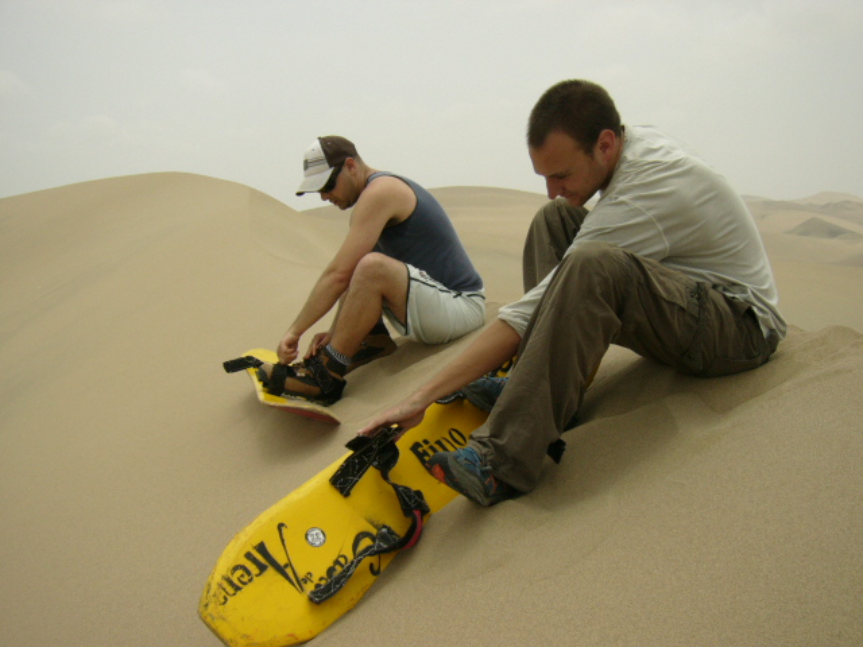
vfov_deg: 40.7
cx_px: 432
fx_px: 873
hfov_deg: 52.6
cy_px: 324
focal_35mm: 35
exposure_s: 1/640
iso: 100
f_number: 8
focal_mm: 5.8
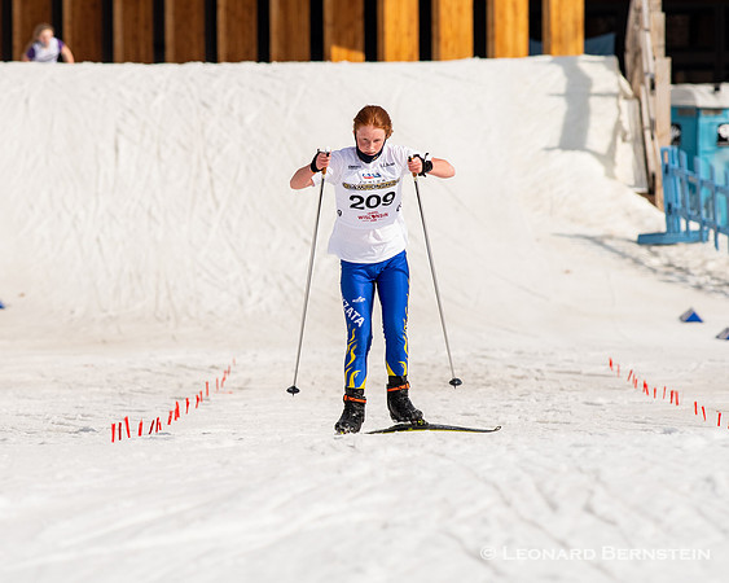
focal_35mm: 567
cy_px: 295
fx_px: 12219
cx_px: 240
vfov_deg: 2.7
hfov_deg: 3.4
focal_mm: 300
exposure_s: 1/2000
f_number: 7.1
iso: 400
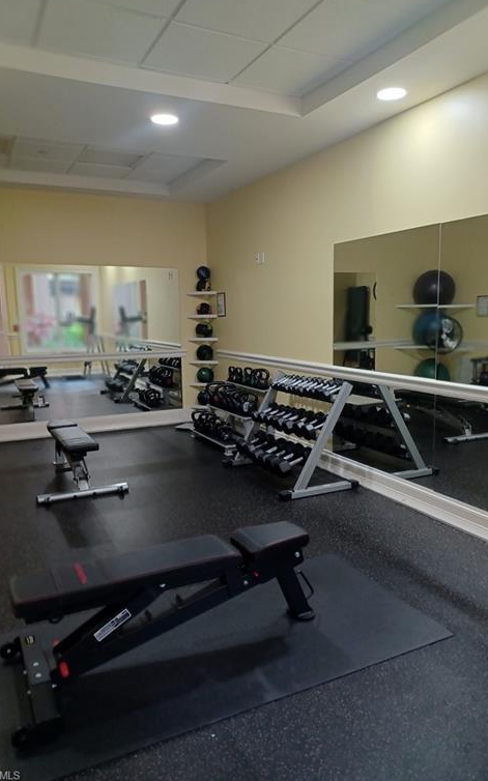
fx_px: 575
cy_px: 385
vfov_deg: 68.4
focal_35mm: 27
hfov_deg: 46.0
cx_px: 261
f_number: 1.8
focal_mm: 4.6
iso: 320
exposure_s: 1/30
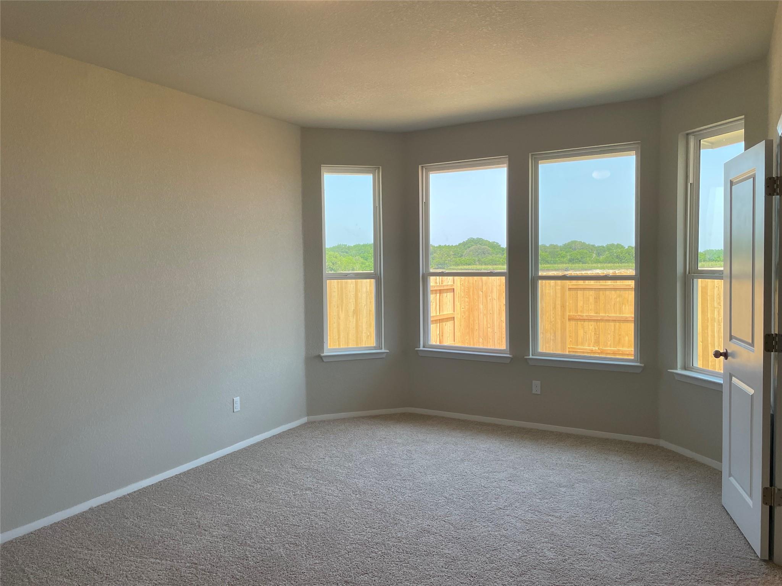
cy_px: 293
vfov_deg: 53.1
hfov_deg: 67.3
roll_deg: +0.7
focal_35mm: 26
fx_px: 587
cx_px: 391
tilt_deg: -0.8
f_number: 1.6
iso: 32
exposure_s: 1/401
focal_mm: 4.2
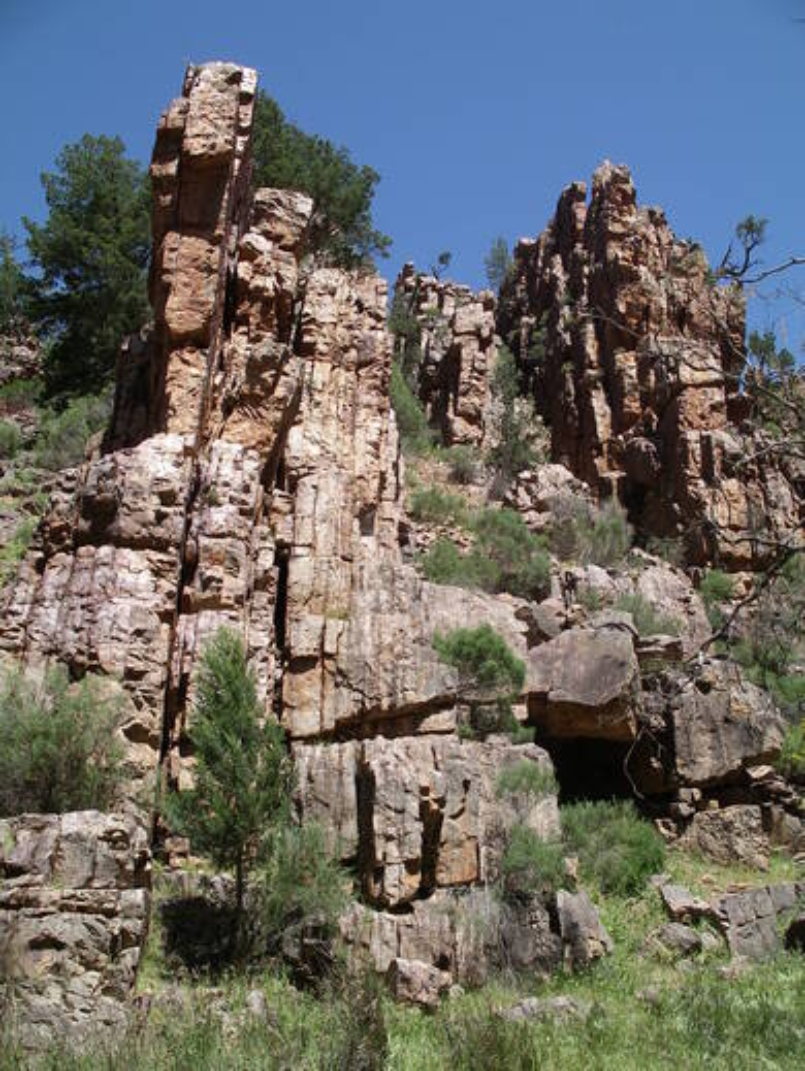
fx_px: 1146
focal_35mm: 37
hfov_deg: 38.7
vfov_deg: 50.1
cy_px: 536
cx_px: 402
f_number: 5.6
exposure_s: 1/250
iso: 80
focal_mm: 7.8
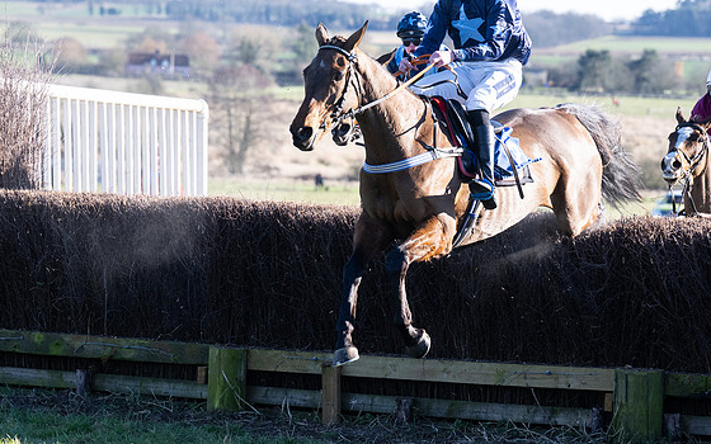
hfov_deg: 10.1
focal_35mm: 207
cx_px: 322
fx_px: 4011
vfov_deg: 6.3
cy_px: 195
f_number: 4.5
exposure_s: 1/1600
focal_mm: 125
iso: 800
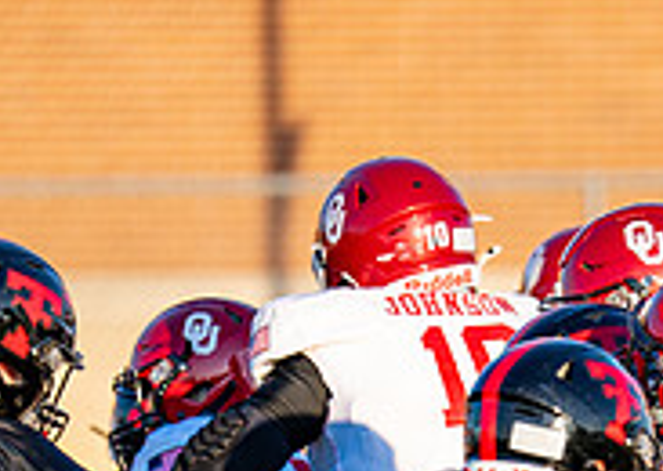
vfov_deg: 1.6
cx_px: 672
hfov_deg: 2.3
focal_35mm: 873
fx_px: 16408
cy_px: 757
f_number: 2.8
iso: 100
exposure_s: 1/1000
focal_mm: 180
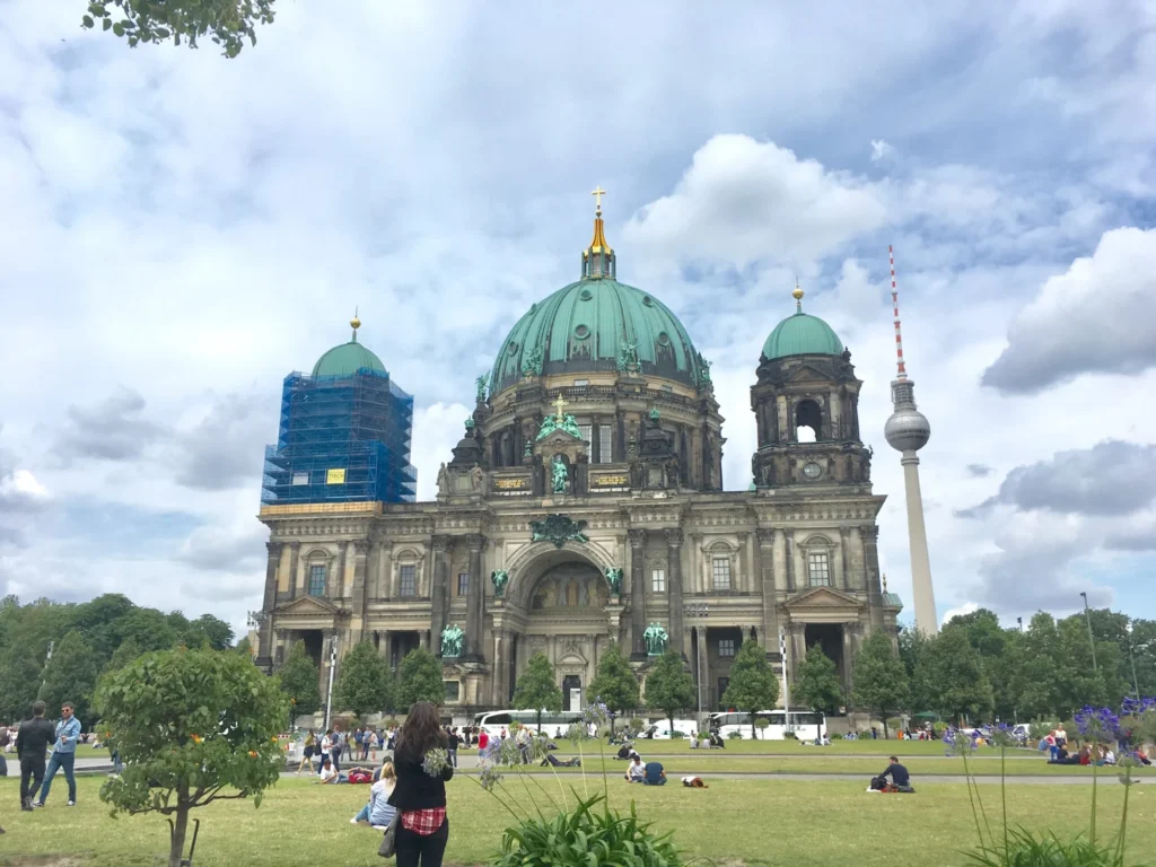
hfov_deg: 61.7
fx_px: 968
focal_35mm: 29
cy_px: 434
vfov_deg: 48.2
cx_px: 578
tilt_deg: +17.0
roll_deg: -0.2
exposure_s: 1/1832
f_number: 2.2
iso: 25
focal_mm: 4.15
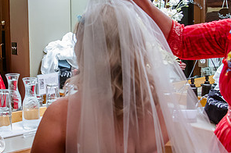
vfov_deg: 24.5
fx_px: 353
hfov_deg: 35.8
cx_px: 71
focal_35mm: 55
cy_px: 54
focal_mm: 24
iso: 2500
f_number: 4
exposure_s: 1/80
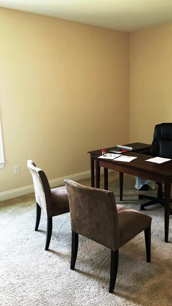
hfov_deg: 36.5
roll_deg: -0.2
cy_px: 152
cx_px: 107
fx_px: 260
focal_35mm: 32
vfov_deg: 61.0
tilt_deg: -11.7
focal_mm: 4.15
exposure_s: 1/15
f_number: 2.2
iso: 32
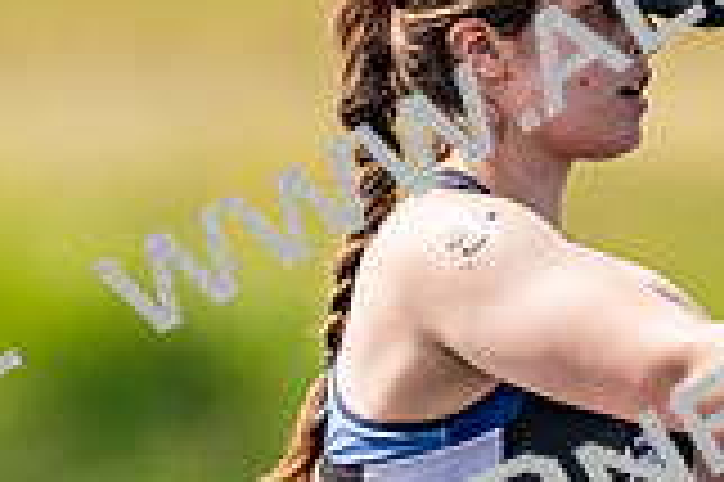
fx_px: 65193
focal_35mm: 3245
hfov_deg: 0.6
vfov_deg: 0.4
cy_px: 347
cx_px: 648
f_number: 5
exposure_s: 1/2500
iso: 280
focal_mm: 600
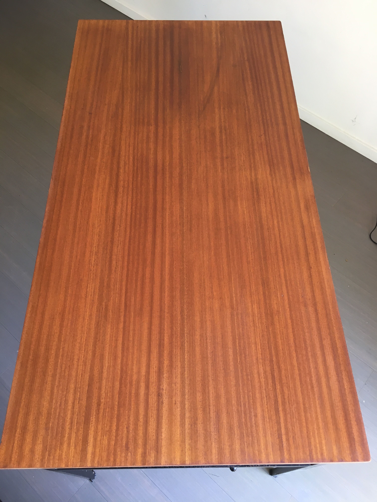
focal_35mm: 29
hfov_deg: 48.2
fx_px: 421
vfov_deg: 61.7
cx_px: 188
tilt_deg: -61.2
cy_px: 251
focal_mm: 4.15
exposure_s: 1/33
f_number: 2.2
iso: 64
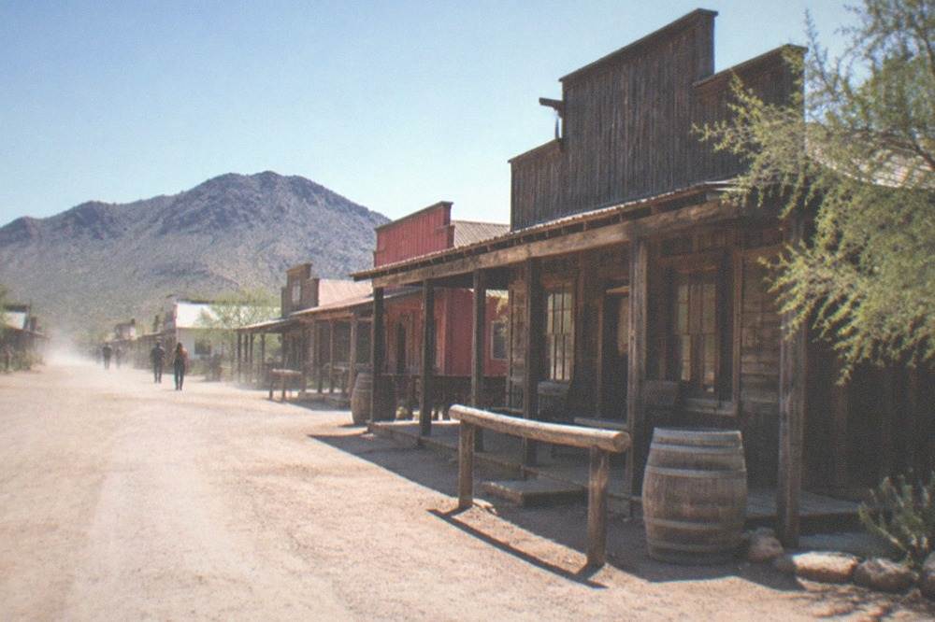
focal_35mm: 35
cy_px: 311
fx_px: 909
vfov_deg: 37.8
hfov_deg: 54.5
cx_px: 468
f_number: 8
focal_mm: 35
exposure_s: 1/500
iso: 160
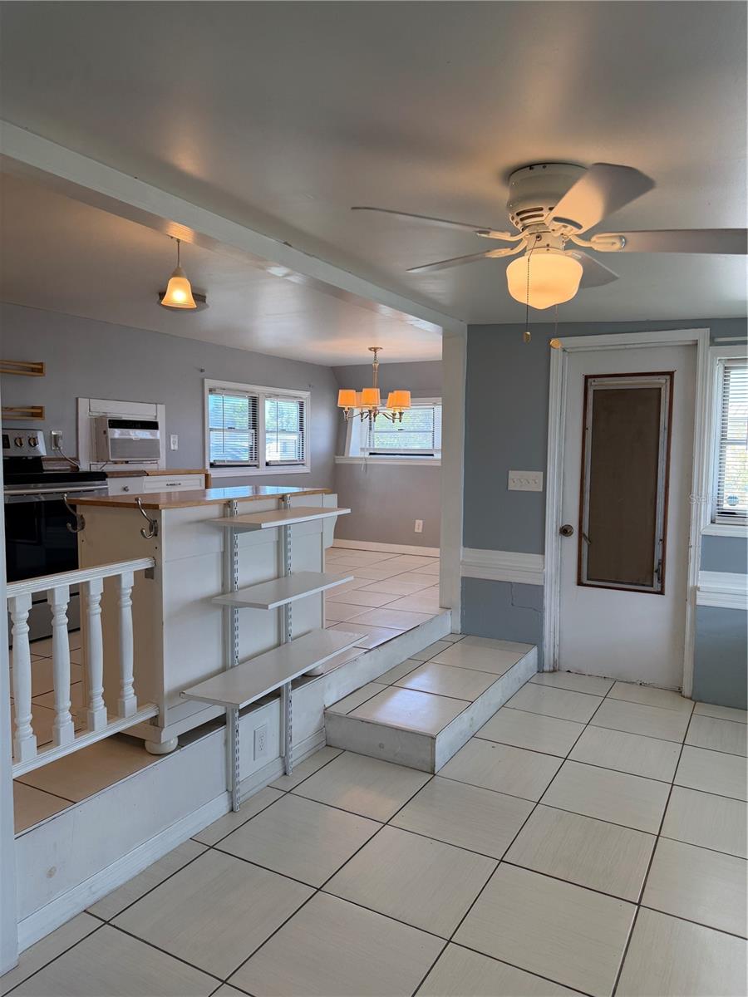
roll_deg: -1.2
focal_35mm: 24
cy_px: 498
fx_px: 691
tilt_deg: -4.5
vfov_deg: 71.6
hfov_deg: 56.8
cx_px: 374
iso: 80
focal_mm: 6.76
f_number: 1.78
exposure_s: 1/179
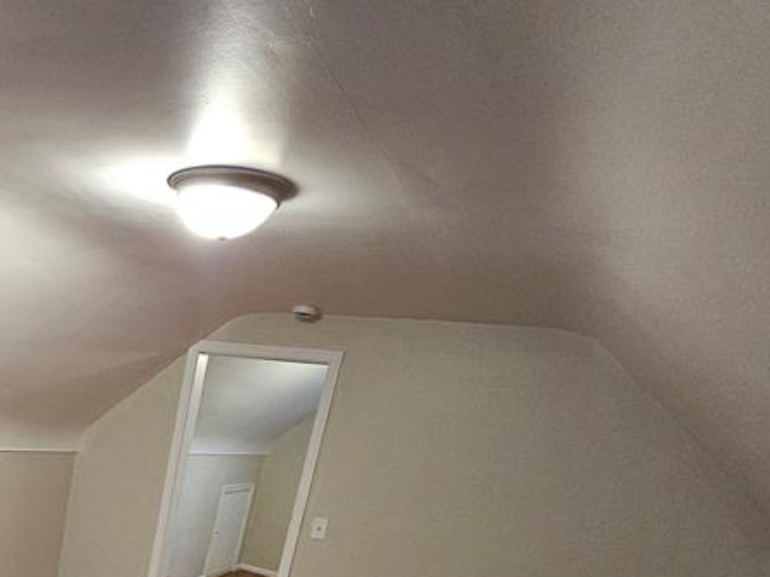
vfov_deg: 39.9
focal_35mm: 30
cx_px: 28
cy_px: 603
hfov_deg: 50.4
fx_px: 667
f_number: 2.2
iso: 640
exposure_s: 1/30
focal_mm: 2.2
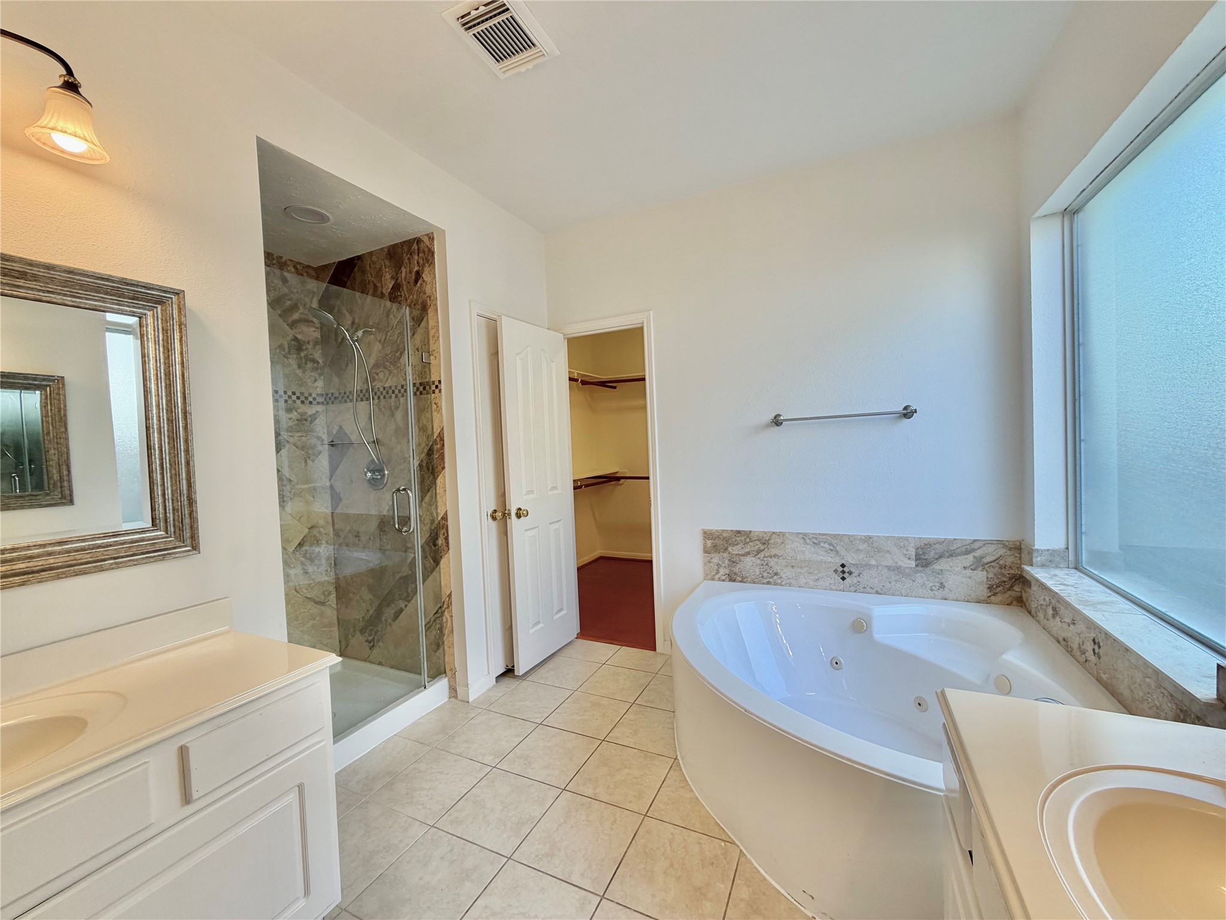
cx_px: 613
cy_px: 460
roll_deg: +2.3
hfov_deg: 102.1
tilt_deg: -1.9
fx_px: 496
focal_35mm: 14
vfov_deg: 85.7
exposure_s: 1/120
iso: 80
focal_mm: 2.22
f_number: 2.2
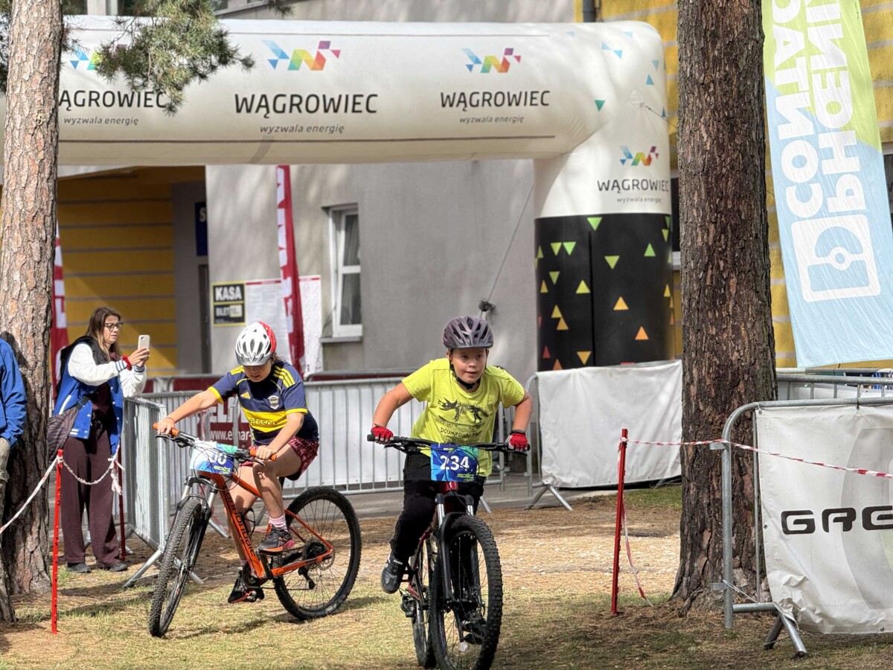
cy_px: 335
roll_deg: +1.3
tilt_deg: +1.5
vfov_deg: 12.3
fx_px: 3096
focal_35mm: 120
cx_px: 446
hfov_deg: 16.4
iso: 50
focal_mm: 15.66
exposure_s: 1/605
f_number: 2.8
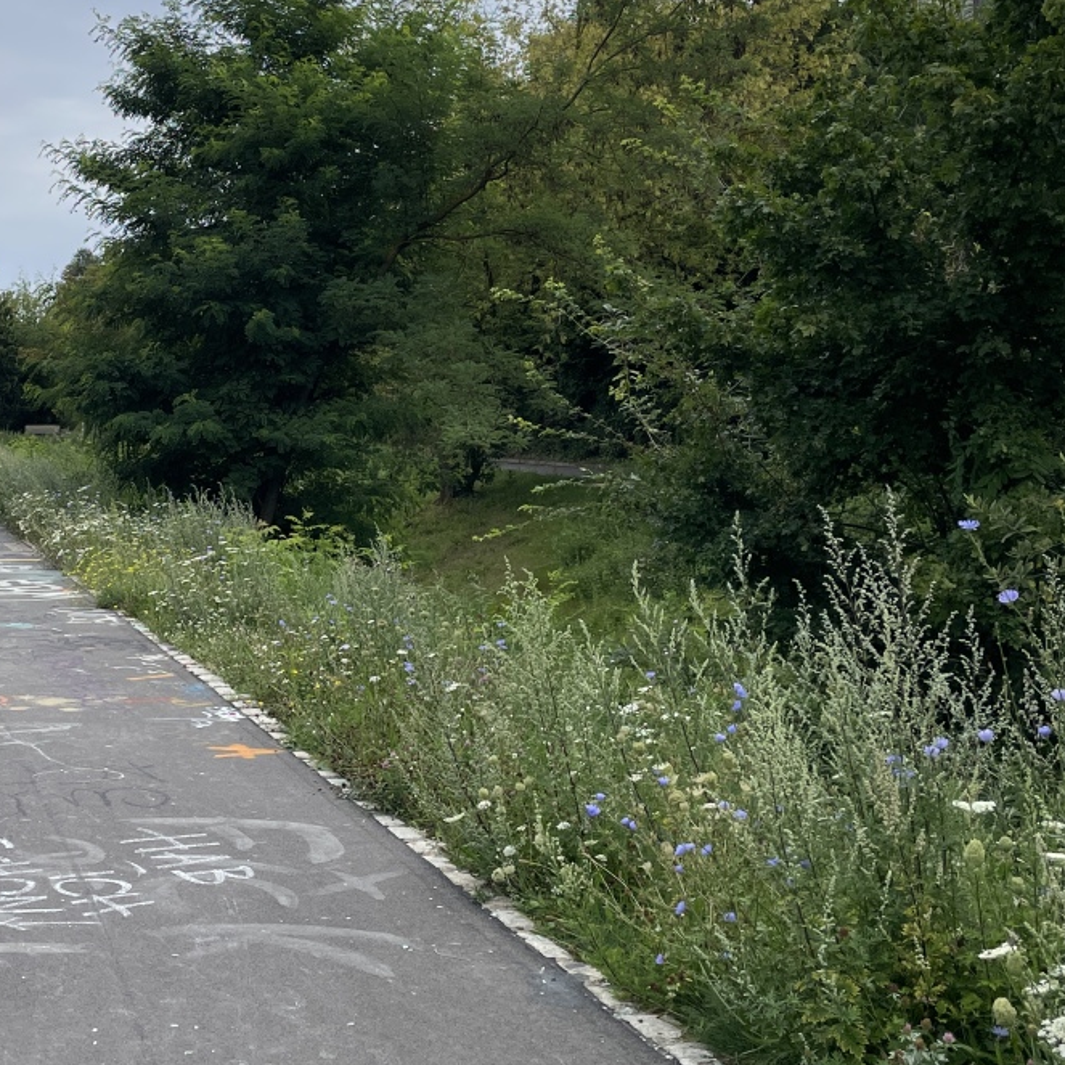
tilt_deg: +2.6
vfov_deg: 32.6
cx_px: 284
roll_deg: -0.4
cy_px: 386
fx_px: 1810
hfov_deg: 32.3
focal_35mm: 52
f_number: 1.6
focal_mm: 4.2
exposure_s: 1/3861
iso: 32
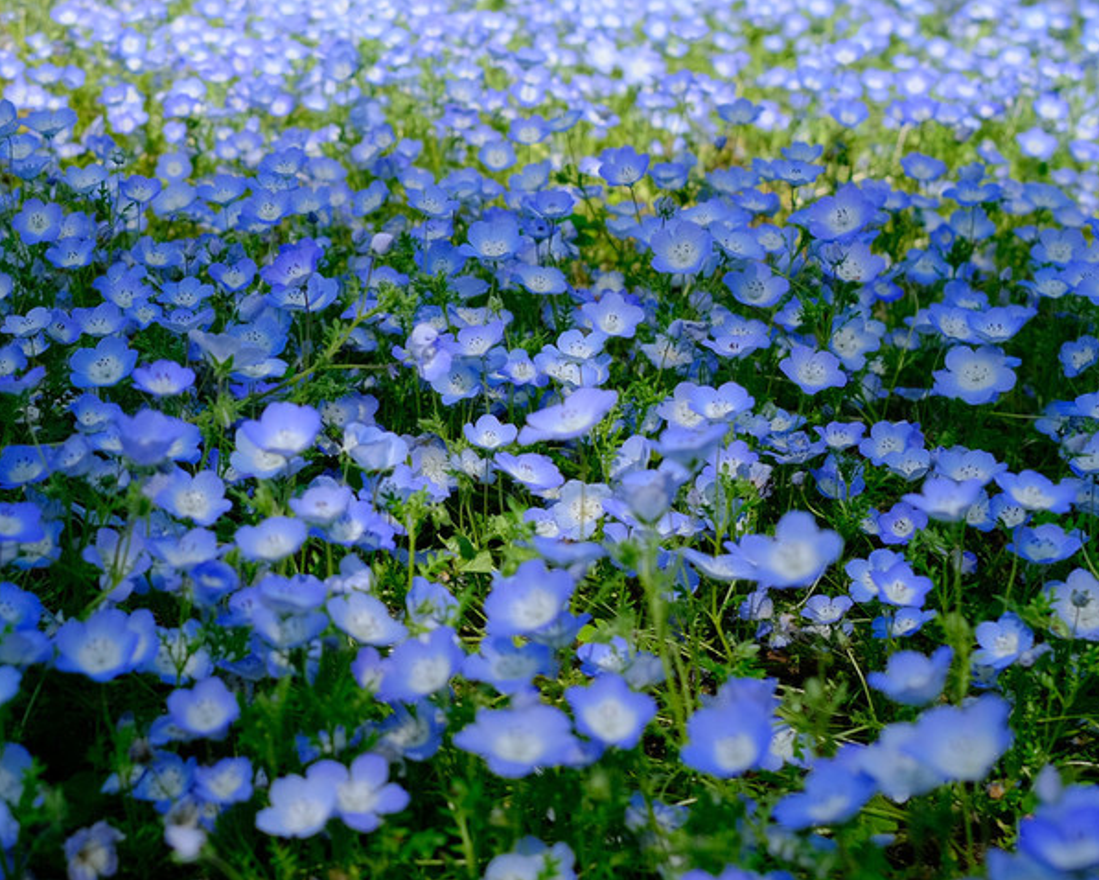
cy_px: 368
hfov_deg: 27.7
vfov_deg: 23.1
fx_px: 2147
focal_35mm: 66
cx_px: 123
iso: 640
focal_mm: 23
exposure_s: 1/2700
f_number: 4
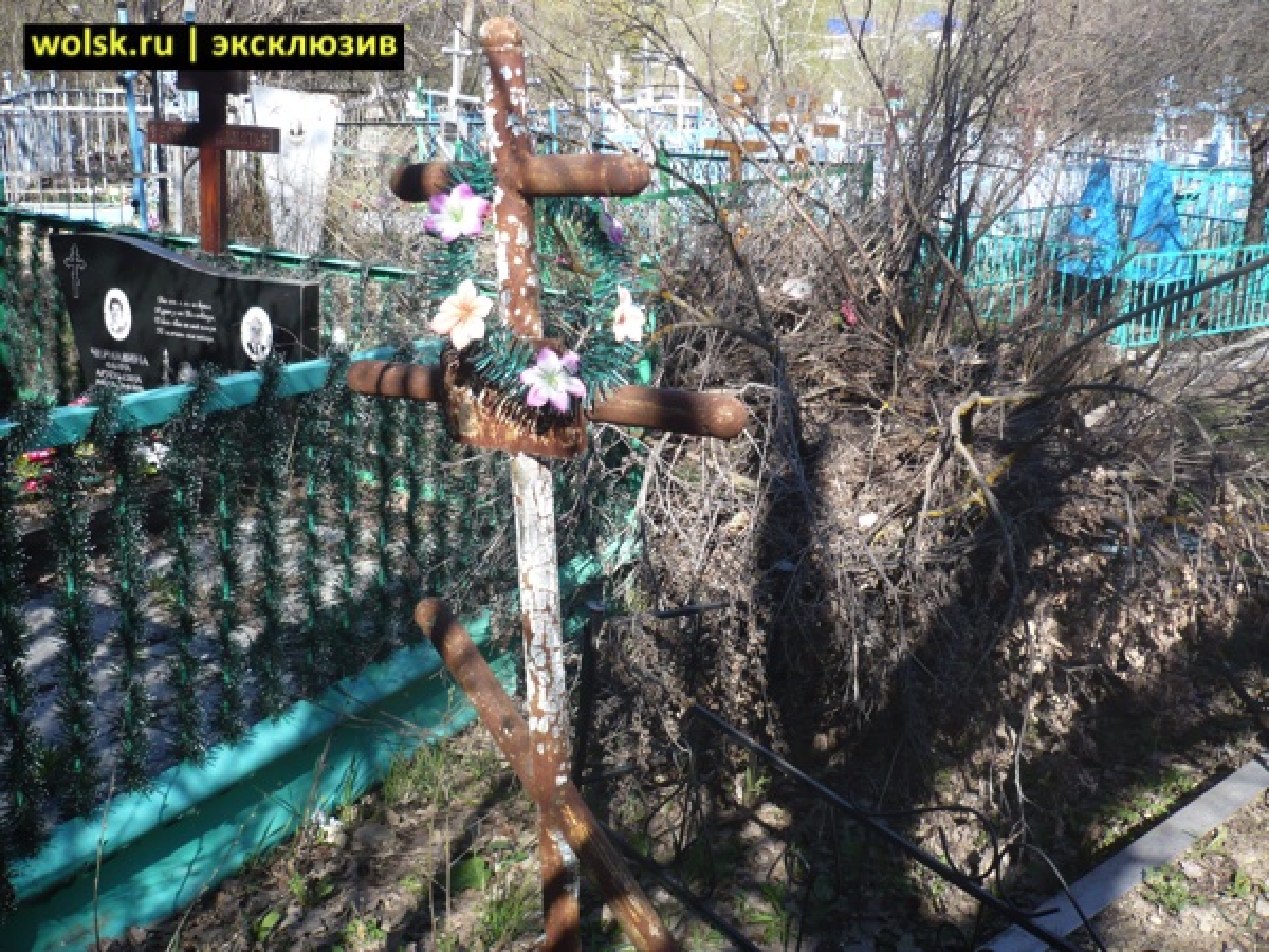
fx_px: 1283
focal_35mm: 35
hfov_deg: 52.6
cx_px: 634
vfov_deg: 40.7
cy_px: 476
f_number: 2.8
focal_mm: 5.8
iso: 100
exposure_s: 1/500
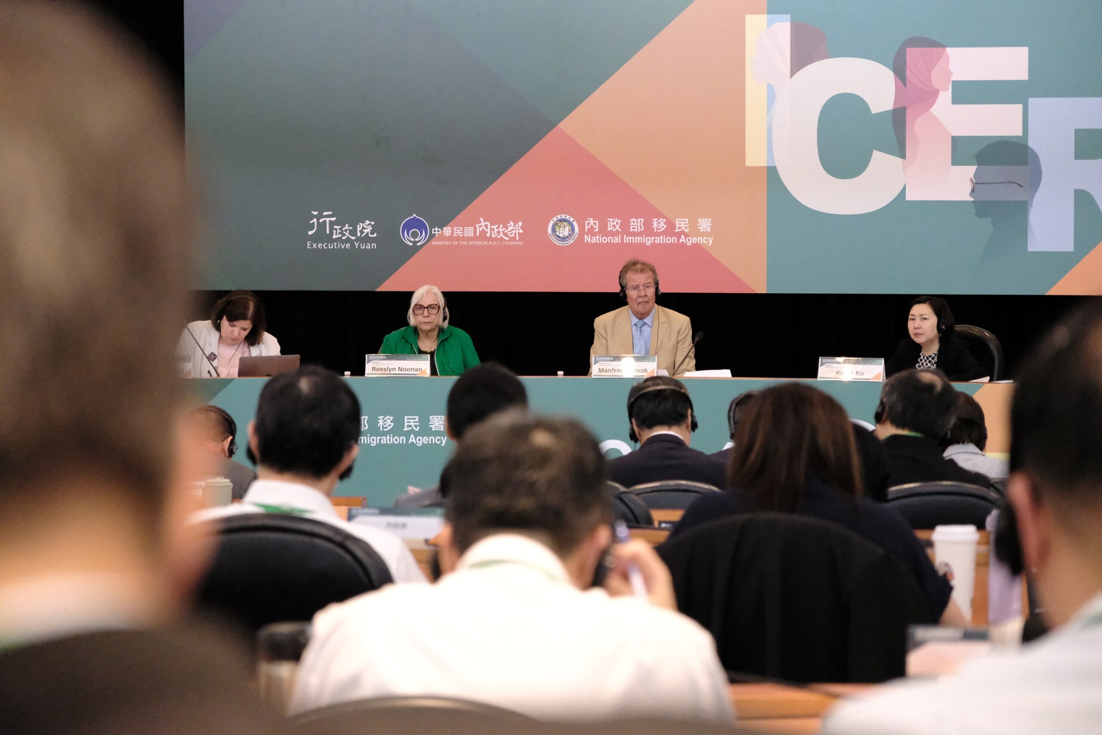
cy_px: 368
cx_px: 551
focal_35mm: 105
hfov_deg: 19.5
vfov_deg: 13.0
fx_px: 3214
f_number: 4
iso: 12800
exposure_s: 1/320
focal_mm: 70
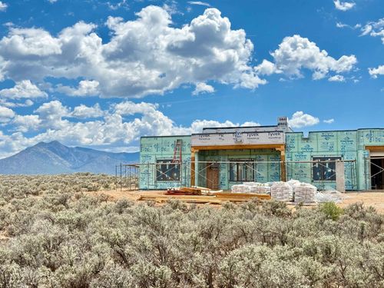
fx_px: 532
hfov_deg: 39.7
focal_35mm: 48
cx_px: 192
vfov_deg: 30.3
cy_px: 144
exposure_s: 1/3891
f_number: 1.78
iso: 100
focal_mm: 6.76
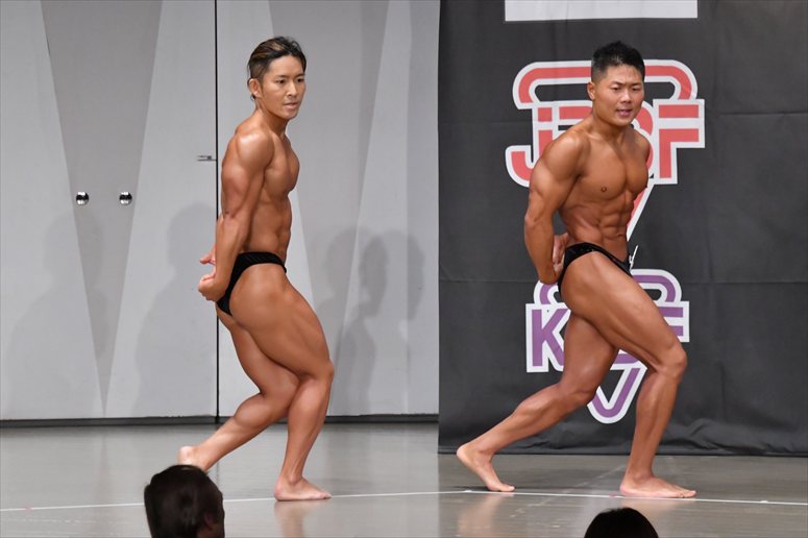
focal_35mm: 255
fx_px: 5721
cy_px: 269
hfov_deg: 8.1
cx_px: 404
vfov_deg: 5.4
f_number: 5.6
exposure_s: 1/400
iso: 6400
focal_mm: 170
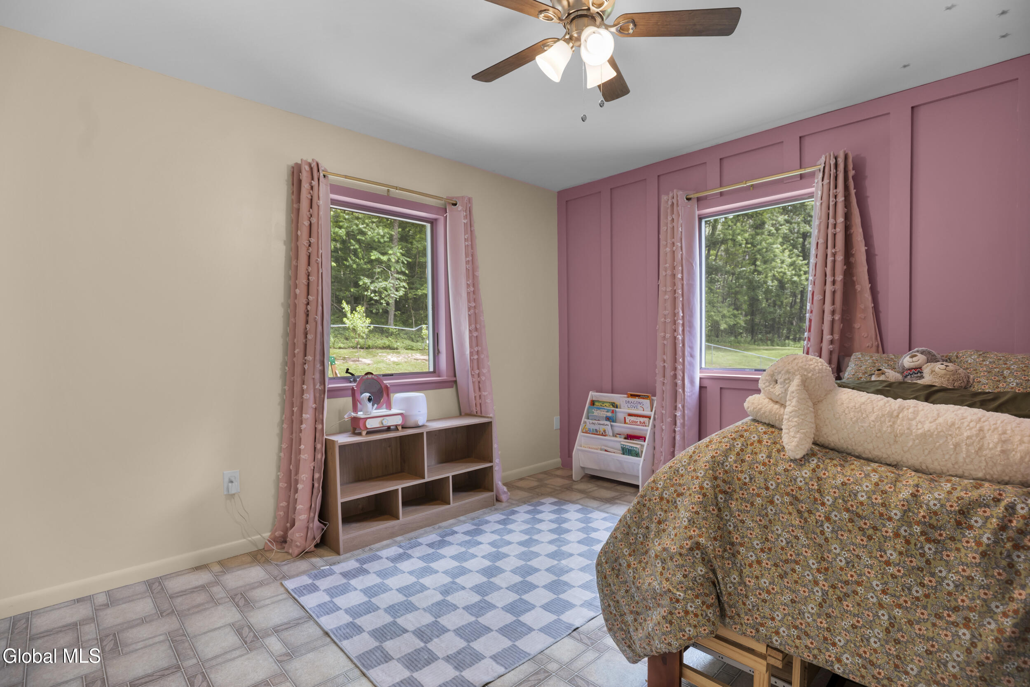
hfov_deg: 96.7
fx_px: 458
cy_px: 344
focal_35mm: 16
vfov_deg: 73.8
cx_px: 515
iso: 250
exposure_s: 1/30
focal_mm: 16
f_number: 4.5
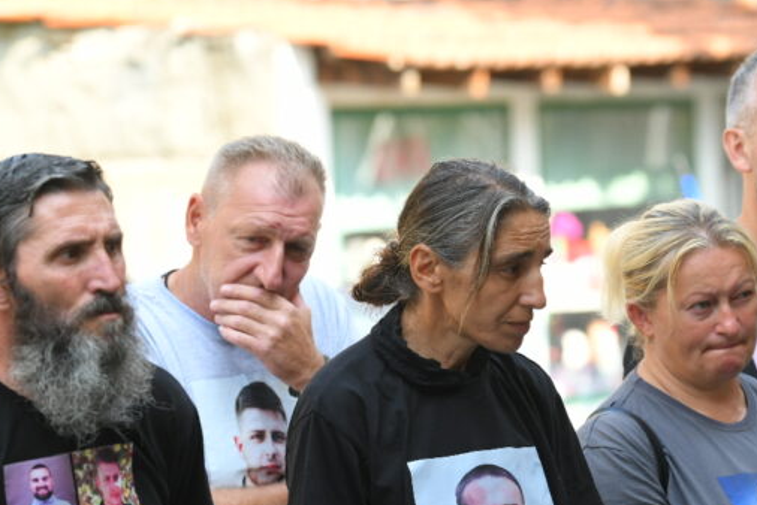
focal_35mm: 273
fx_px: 5744
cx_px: 431
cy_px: 452
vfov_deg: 5.0
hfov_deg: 7.5
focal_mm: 135
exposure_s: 1/320
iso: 400
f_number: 4.5
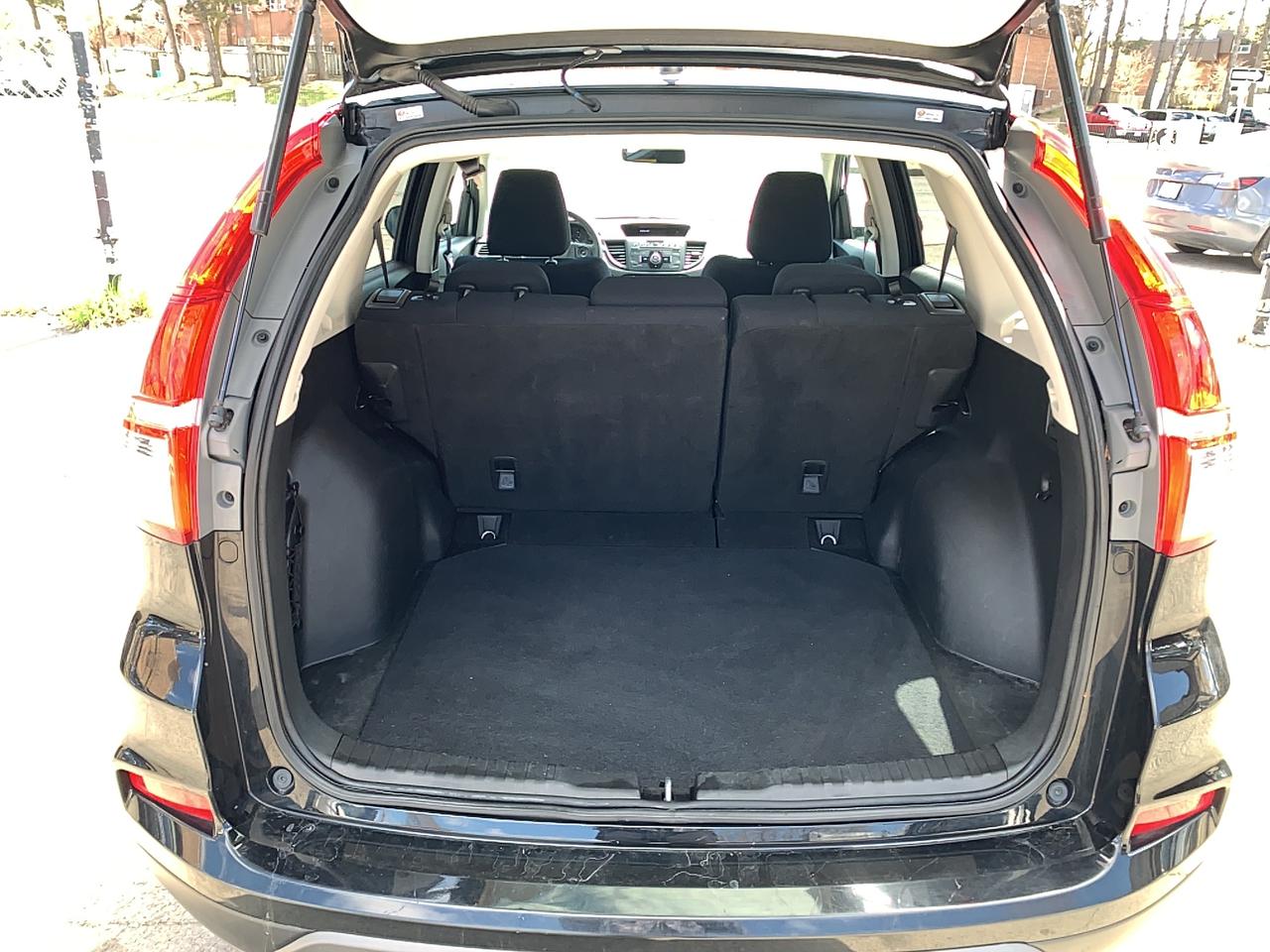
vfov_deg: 53.1
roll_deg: -2.7
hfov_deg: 67.3
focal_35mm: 26
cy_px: 476
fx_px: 954
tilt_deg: -20.8
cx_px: 635
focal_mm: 4.25
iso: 25
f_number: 1.8
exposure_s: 1/123
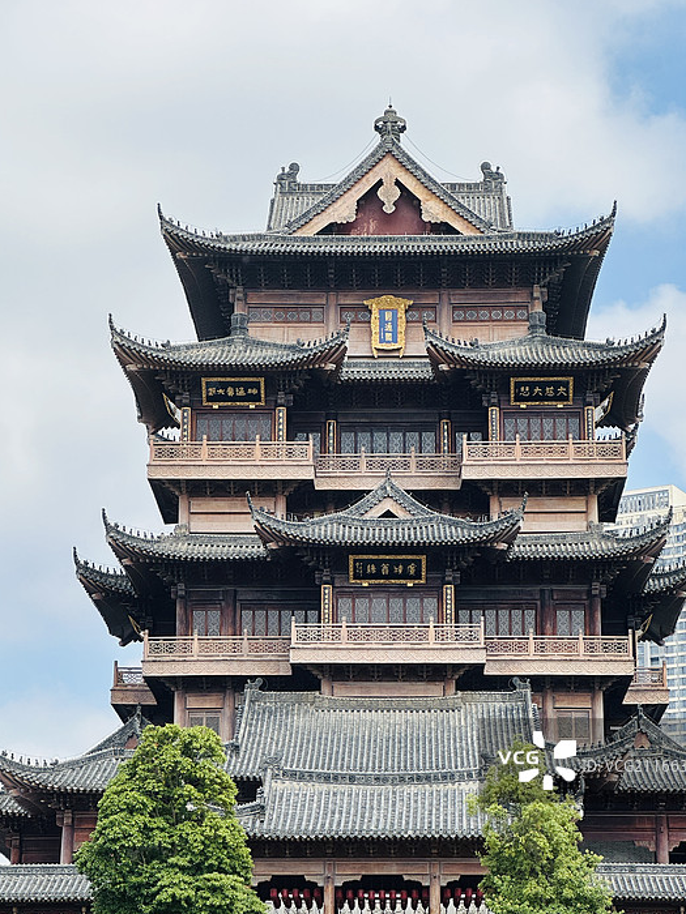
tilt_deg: +16.4
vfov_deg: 22.2
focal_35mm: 88
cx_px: 378
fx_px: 2325
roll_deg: -0.6
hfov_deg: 16.8
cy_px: 516
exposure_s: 1/881
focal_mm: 9
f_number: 2.8
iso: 32
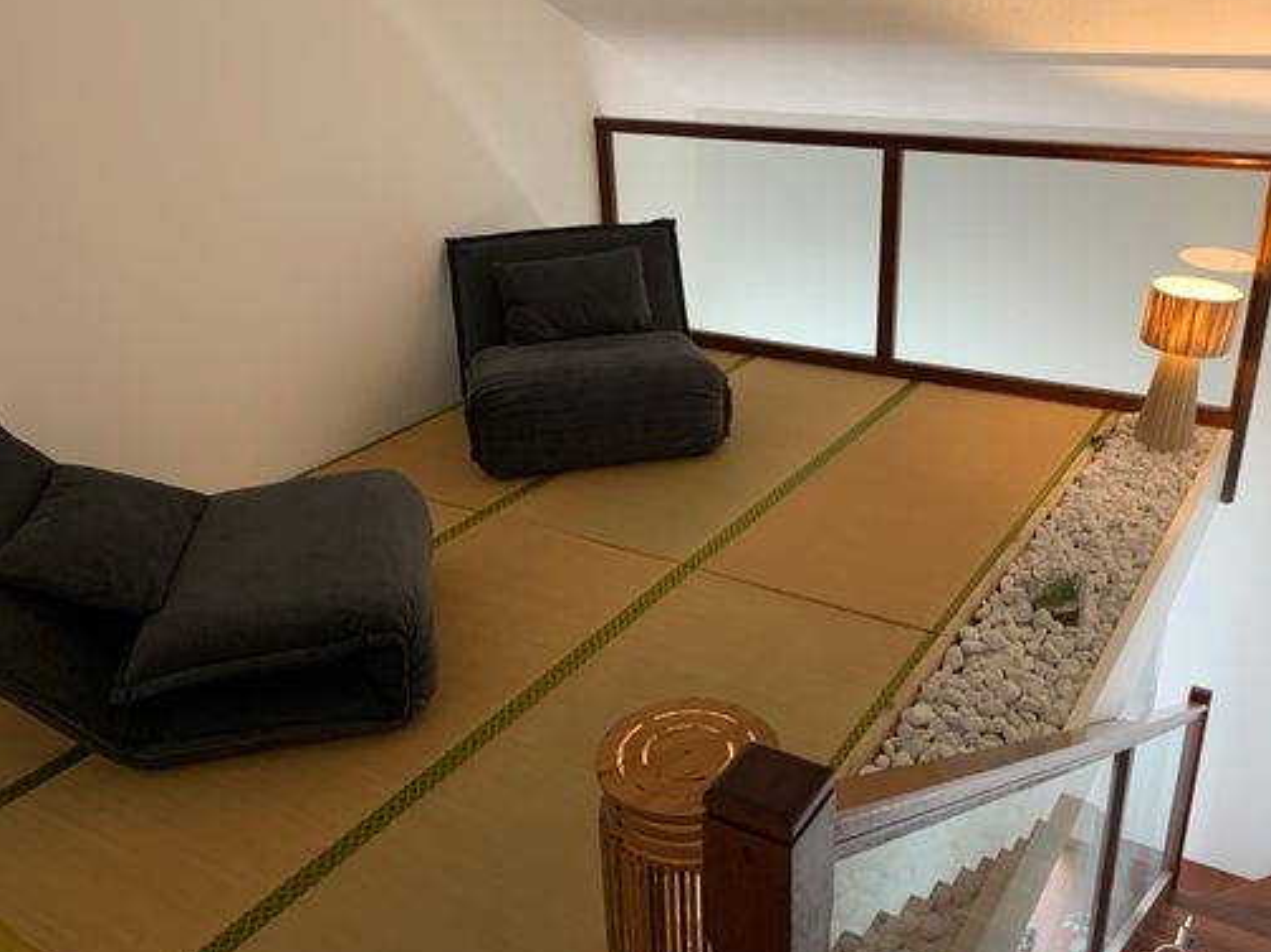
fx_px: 1138
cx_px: 715
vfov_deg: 45.4
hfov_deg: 58.2
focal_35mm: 31
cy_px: 508
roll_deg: -0.1
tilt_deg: -26.1
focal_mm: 4.25
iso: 200
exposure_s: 1/60
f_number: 1.8
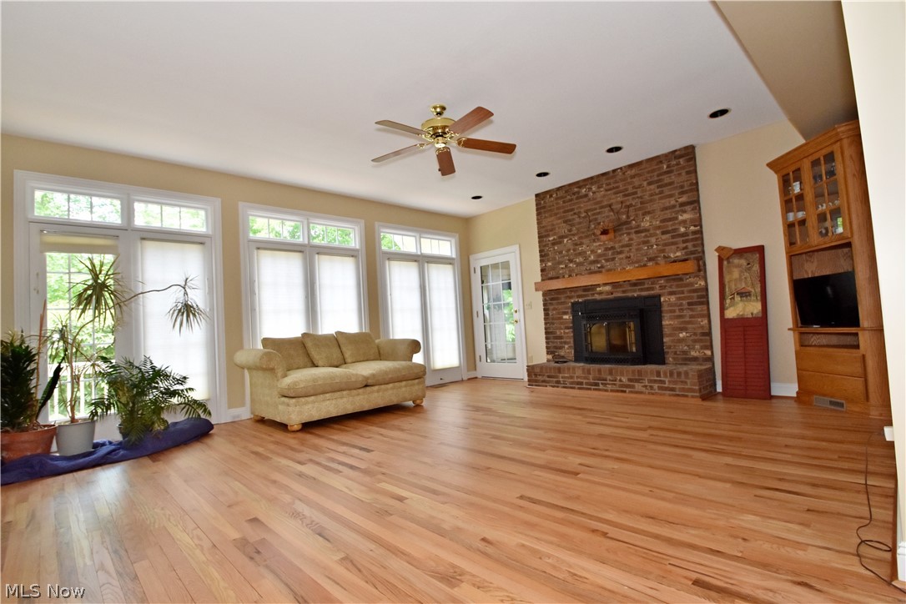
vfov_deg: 72.1
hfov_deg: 95.0
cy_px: 302
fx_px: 415
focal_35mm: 16
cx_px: 453
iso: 1250
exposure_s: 1/80
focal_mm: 11
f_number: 8
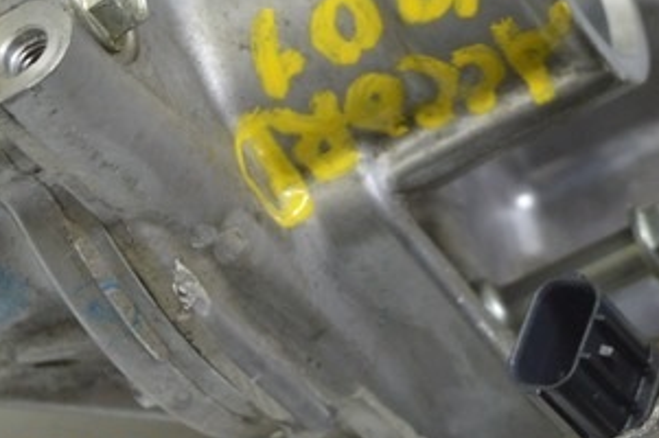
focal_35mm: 153
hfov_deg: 13.4
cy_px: 54
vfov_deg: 8.9
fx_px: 2798
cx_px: 344
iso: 400
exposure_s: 1/20
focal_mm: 30
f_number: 5.6
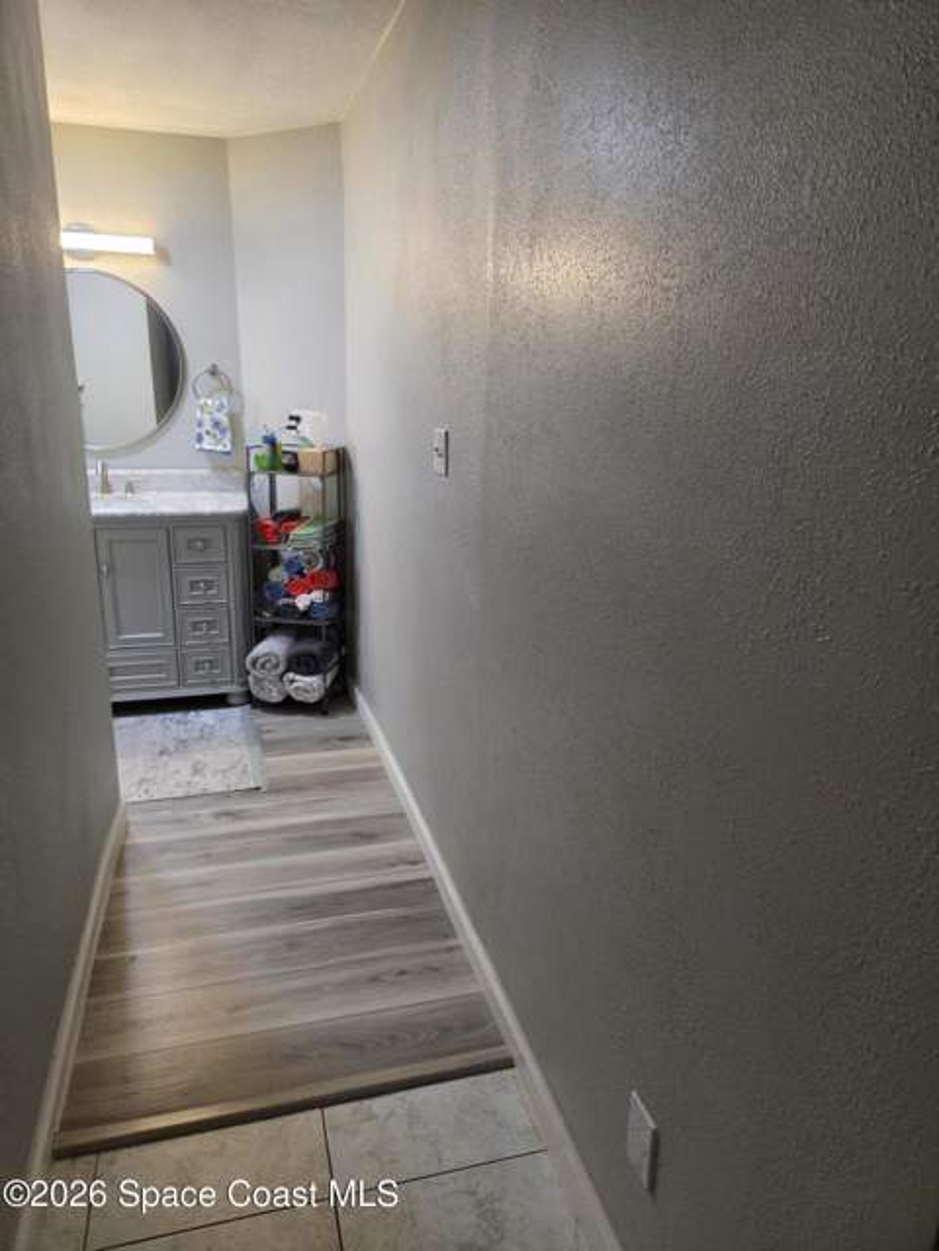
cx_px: 470
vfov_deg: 73.9
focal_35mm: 23
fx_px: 832
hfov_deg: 58.9
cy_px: 626
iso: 320
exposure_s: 1/120
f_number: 1.8
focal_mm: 5.4
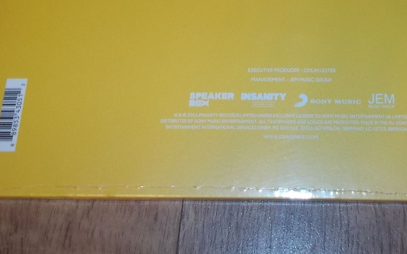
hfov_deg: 32.6
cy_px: -40
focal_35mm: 62
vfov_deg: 19.9
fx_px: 688
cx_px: 285
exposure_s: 1/30
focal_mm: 4.1
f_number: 3.3
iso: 200
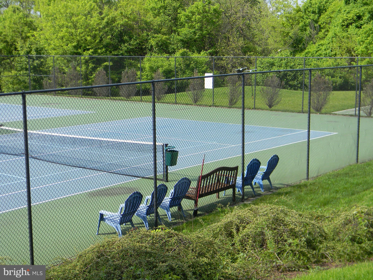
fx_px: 603
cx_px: 186
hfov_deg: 34.3
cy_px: 140
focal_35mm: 56
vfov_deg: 26.1
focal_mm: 10.1
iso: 80
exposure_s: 1/407
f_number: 4.1
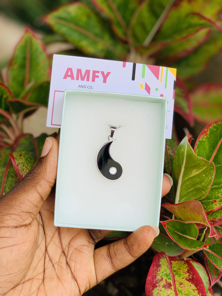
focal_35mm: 52
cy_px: 148
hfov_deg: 28.0
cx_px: 111
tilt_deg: -31.6
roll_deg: -12.9
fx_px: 445
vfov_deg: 36.8
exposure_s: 1/318
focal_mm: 6
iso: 16
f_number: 2.4
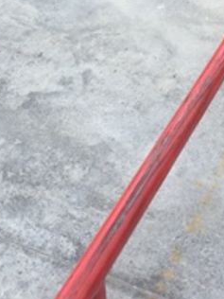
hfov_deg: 15.1
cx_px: 107
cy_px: -46
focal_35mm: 98
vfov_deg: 19.1
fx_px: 846
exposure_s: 1/1099
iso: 25
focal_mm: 4.15
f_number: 2.2
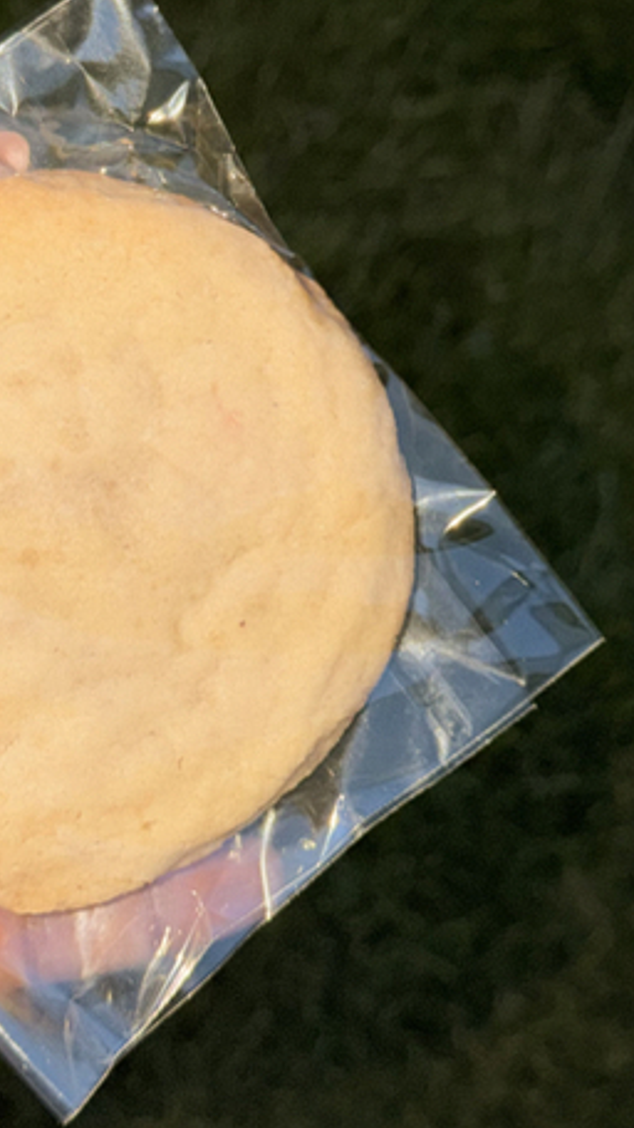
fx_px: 1584
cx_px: 193
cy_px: 445
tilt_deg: -64.9
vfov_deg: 39.0
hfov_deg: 22.5
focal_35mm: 53
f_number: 1.78
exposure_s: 1/4
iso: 50
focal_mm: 6.76
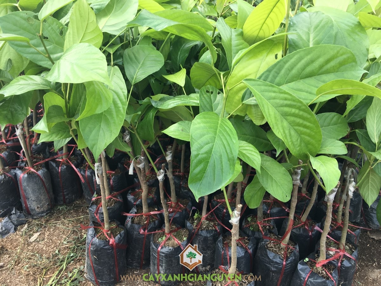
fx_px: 319
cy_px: 143
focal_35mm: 29
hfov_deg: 61.7
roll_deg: -0.3
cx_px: 190
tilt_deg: -28.5
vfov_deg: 48.2
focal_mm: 4.15
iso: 25
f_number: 2.2
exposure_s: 1/220
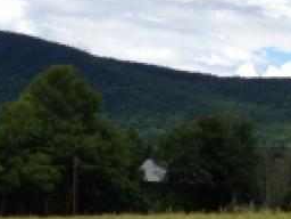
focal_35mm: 140
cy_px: 212
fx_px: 1177
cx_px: 284
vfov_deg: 10.5
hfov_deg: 13.9
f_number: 2.4
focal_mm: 4.28
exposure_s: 1/1783
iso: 50
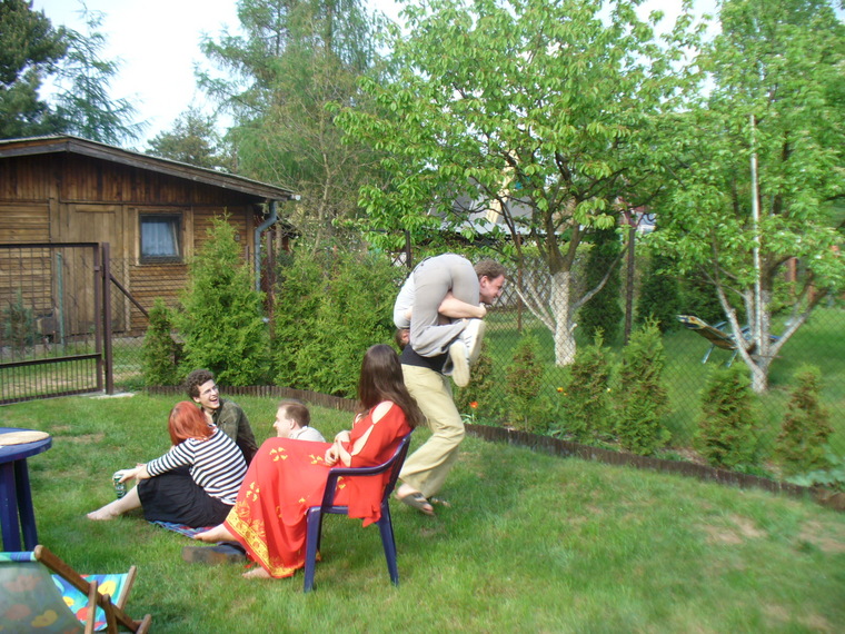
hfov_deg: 50.1
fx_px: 903
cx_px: 422
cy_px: 317
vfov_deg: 38.7
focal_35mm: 37
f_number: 2.8
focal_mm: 6.1
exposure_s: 1/200
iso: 64
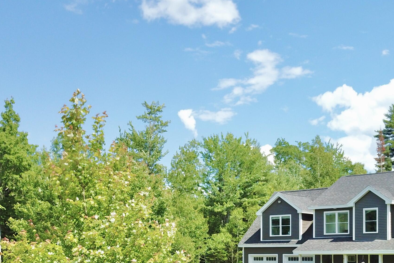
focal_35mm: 48
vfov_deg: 26.9
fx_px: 525
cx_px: 307
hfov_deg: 39.7
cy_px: 245
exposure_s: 1/1600
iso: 200
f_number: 2.2
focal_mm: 4.73
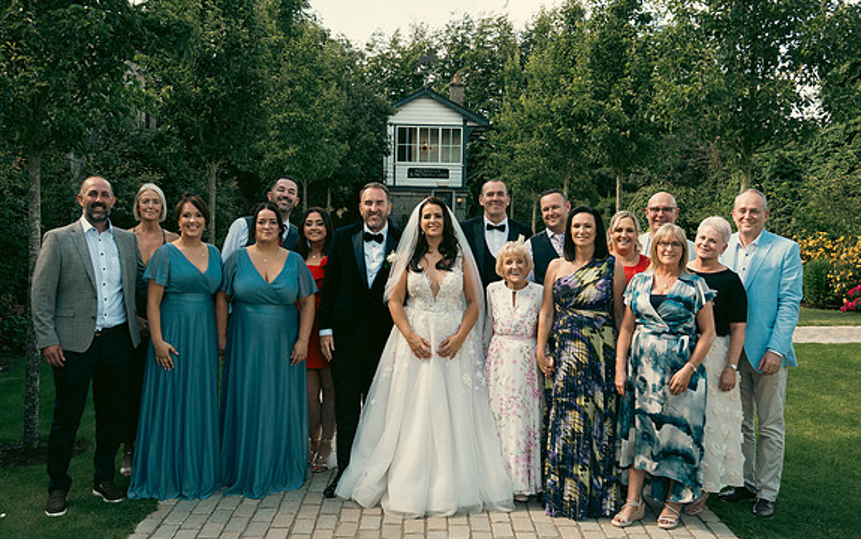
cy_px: 269
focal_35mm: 37
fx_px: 869
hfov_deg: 52.7
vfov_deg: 34.5
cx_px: 428
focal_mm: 24
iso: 500
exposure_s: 1/500
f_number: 5.6
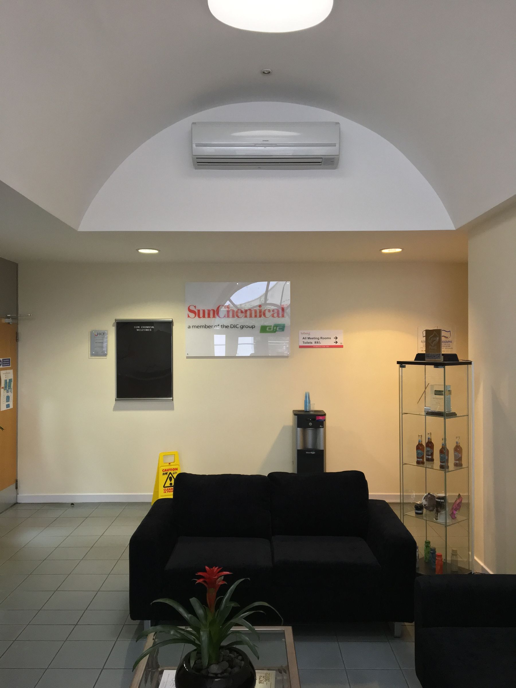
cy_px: 344
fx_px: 576
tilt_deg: +0.3
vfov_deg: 61.7
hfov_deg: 48.2
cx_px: 258
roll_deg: +0.8
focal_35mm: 29
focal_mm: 4.15
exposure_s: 1/33
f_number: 2.2
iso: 160
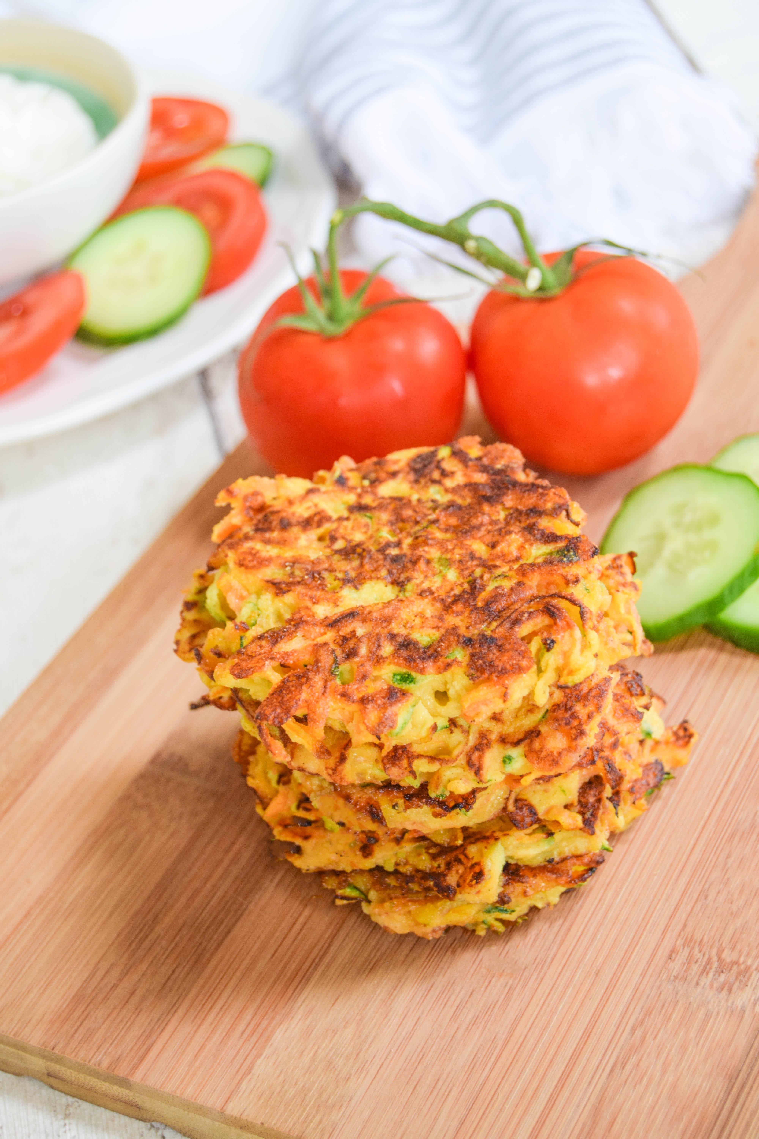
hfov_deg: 18.9
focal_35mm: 72
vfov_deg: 28.1
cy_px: 570
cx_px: 380
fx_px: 2277
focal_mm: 48
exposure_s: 1/60
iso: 640
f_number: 5.3
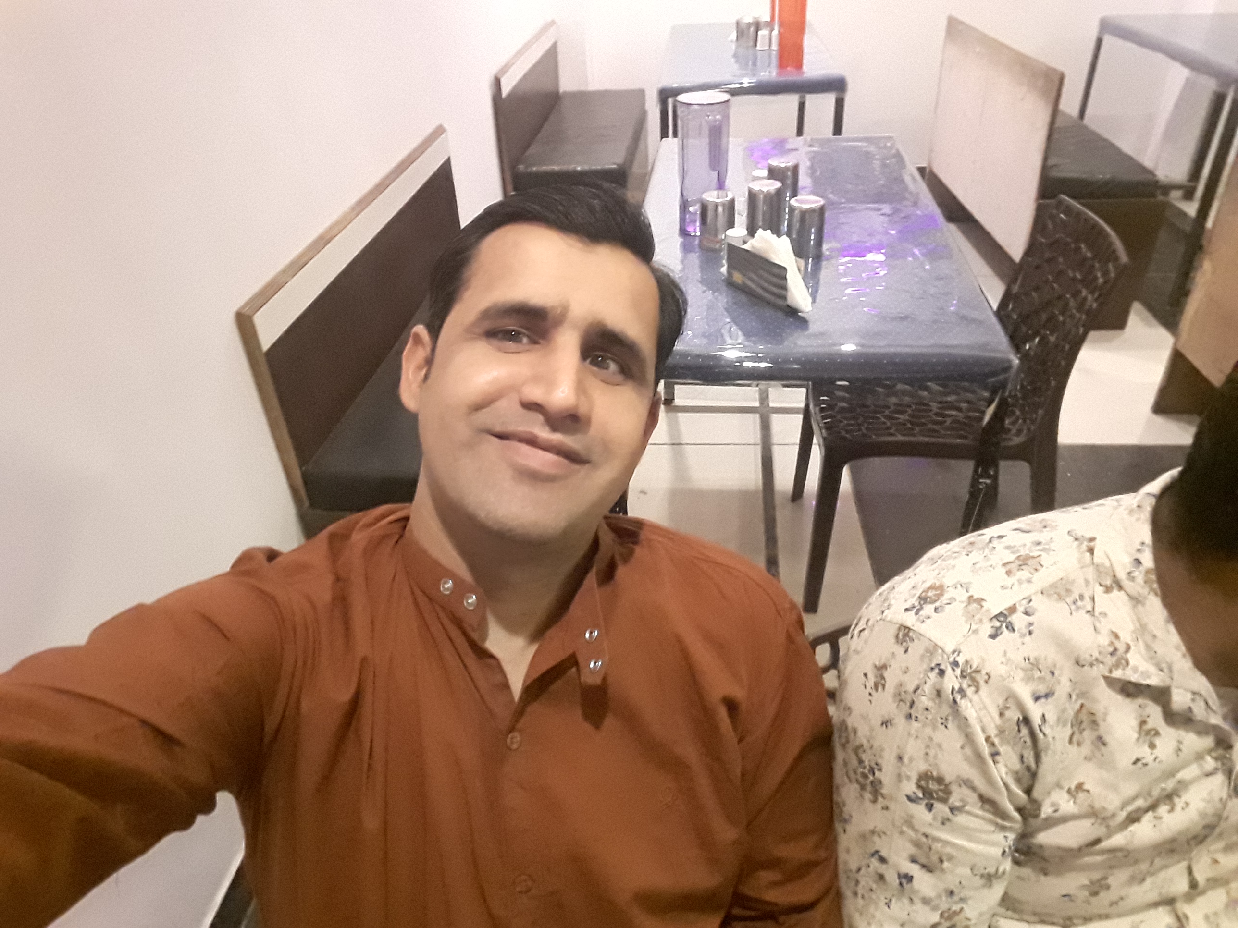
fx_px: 823
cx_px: 619
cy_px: 464
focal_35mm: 23
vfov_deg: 58.9
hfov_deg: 73.9
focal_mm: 1.92
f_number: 2.2
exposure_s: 1/13
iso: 300
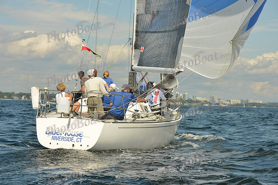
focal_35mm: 100
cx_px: 139
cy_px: 92
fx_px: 772
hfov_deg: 20.4
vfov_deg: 13.7
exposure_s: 1/1250
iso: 320
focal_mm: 100
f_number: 9
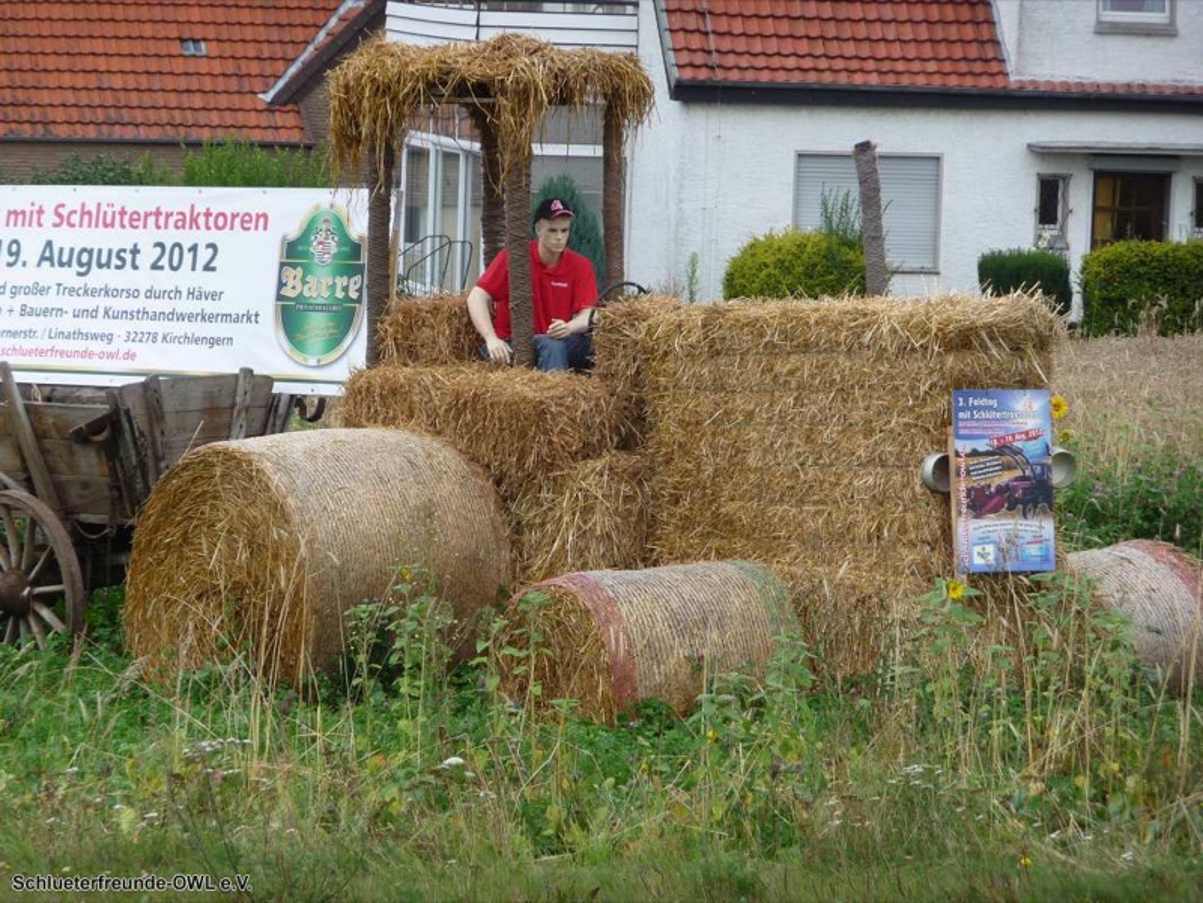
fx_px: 7368
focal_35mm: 212
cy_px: 452
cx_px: 602
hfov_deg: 9.3
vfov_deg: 7.0
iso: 100
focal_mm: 36.4
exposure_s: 1/200
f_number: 4.8
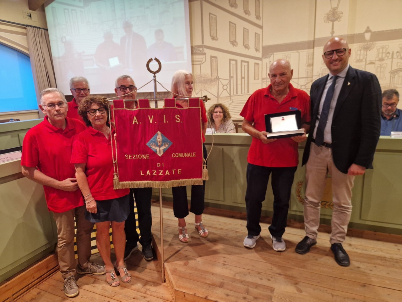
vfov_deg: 58.9
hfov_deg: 73.9
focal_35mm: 23
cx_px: 201
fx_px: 267
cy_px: 151
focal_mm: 5.4
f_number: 1.8
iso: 320
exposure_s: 1/100
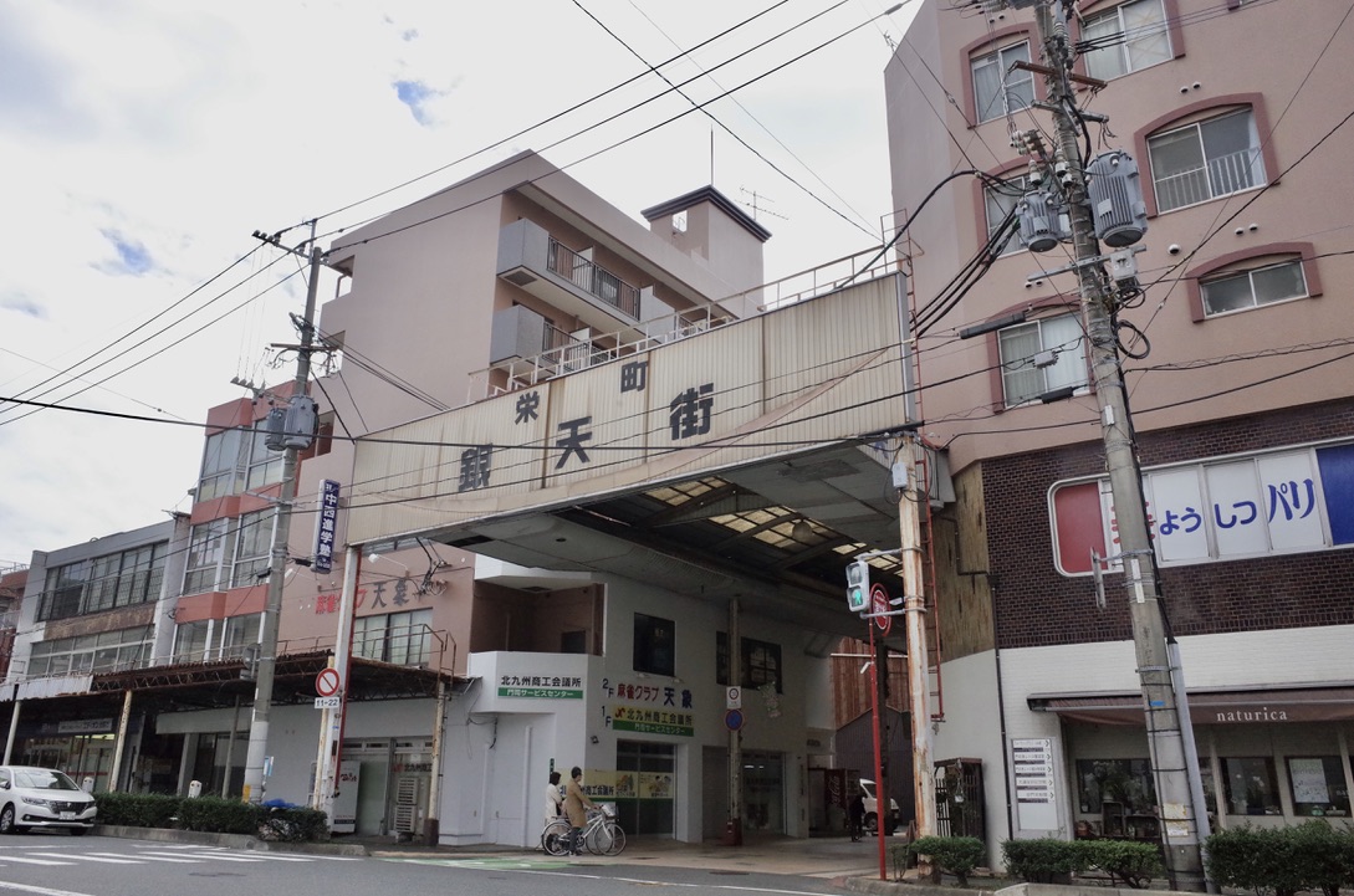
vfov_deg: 46.2
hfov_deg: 65.6
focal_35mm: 28
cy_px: 448
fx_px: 1051
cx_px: 677
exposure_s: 1/1500
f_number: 8
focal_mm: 18.3
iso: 1250
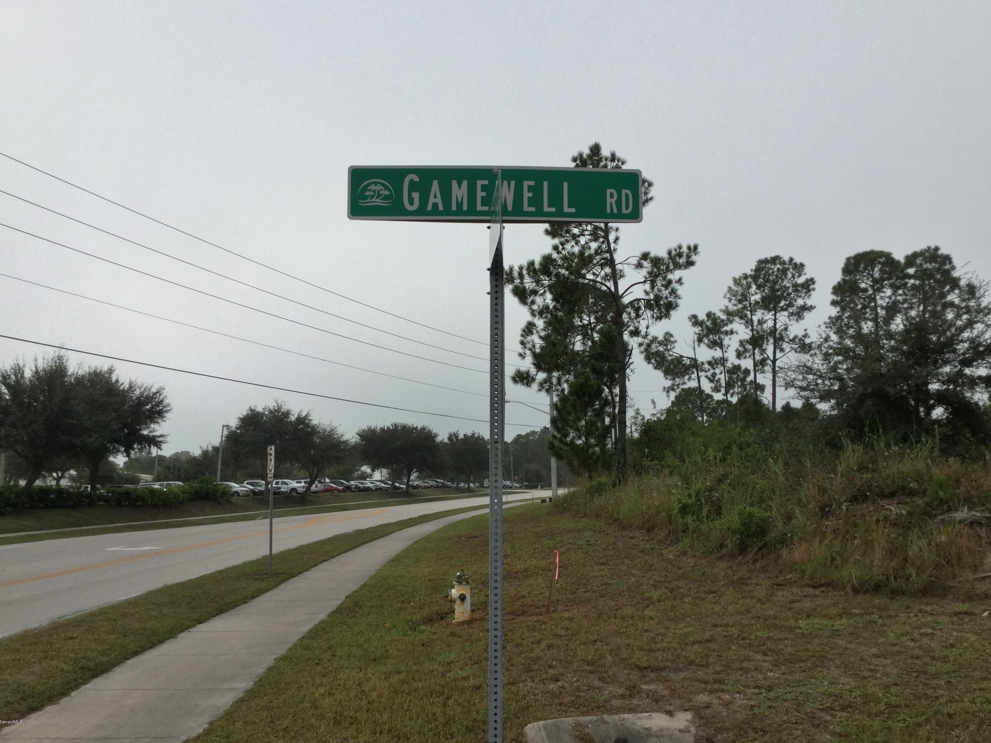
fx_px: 916
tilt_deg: +8.6
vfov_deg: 44.2
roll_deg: -0.4
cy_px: 362
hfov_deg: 56.8
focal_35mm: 32
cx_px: 508
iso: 25
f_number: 2.4
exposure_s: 1/2092
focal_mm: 3.3
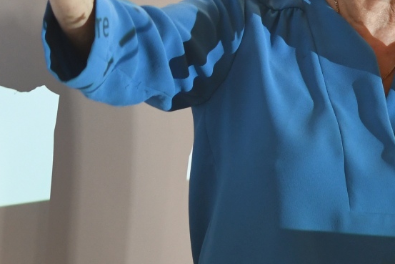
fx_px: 5356
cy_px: -57
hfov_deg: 4.2
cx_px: 249
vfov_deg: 2.8
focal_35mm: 488
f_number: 4.5
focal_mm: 100
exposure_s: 1/160
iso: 900
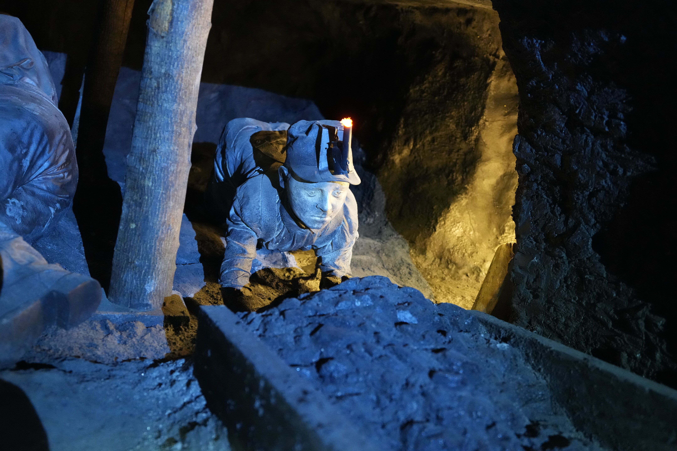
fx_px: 658
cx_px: 338
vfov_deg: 37.9
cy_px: 226
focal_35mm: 35
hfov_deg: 54.4
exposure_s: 1/40
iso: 8000
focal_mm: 35
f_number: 2.8
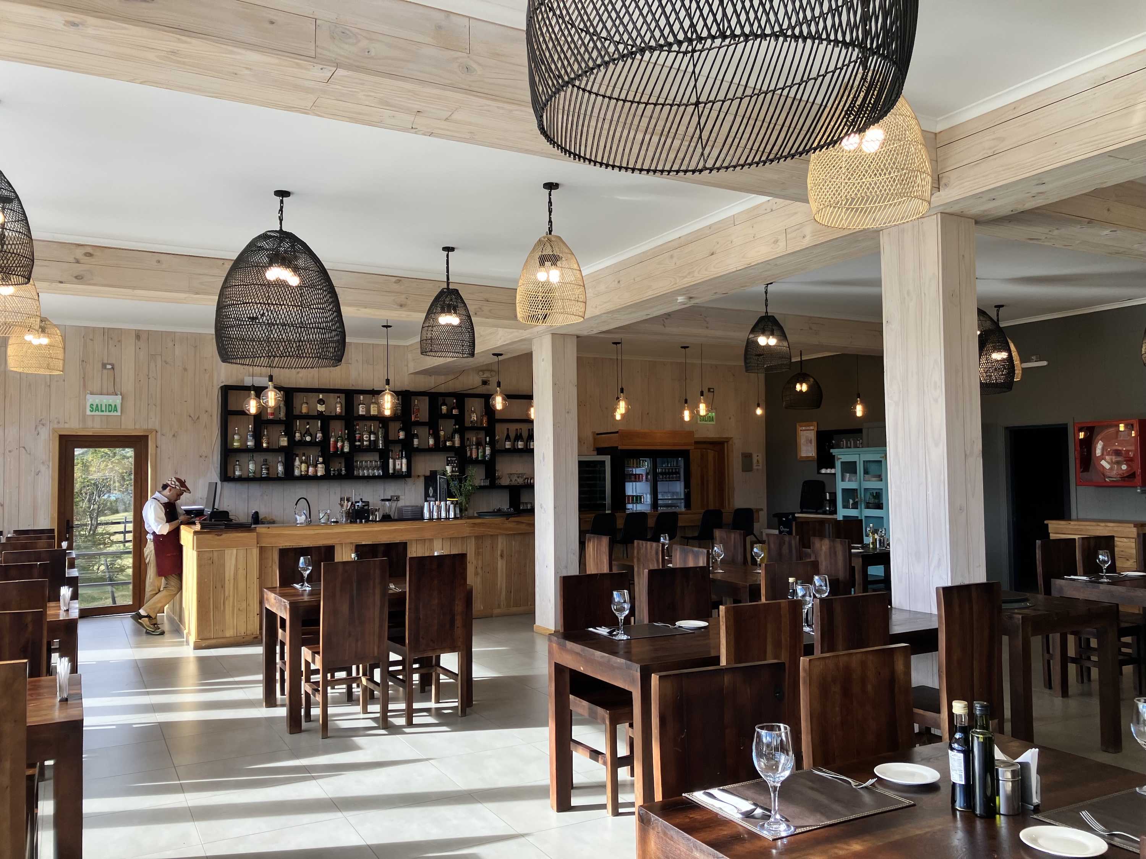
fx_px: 927
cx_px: 573
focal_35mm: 28
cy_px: 430
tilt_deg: +2.1
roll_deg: +0.8
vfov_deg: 49.7
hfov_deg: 63.4
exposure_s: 1/176
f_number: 1.8
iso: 25
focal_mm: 3.99
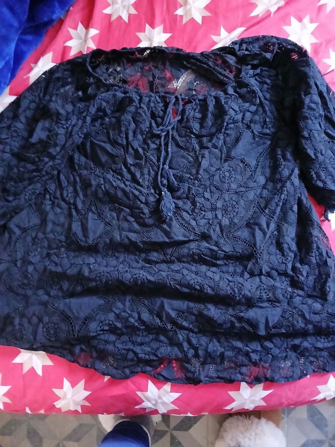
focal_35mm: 26
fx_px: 335
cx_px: 168
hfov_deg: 53.1
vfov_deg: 67.3
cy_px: 224
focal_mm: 3.98
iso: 2000
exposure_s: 1/16.7
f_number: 1.8
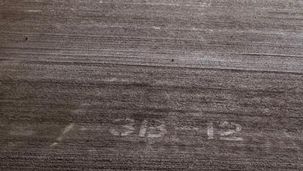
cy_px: -68
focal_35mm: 80
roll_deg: -2.4
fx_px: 643
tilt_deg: -12.5
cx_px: 187
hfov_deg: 26.4
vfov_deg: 14.3
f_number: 1.78
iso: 80
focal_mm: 6.76
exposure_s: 1/524
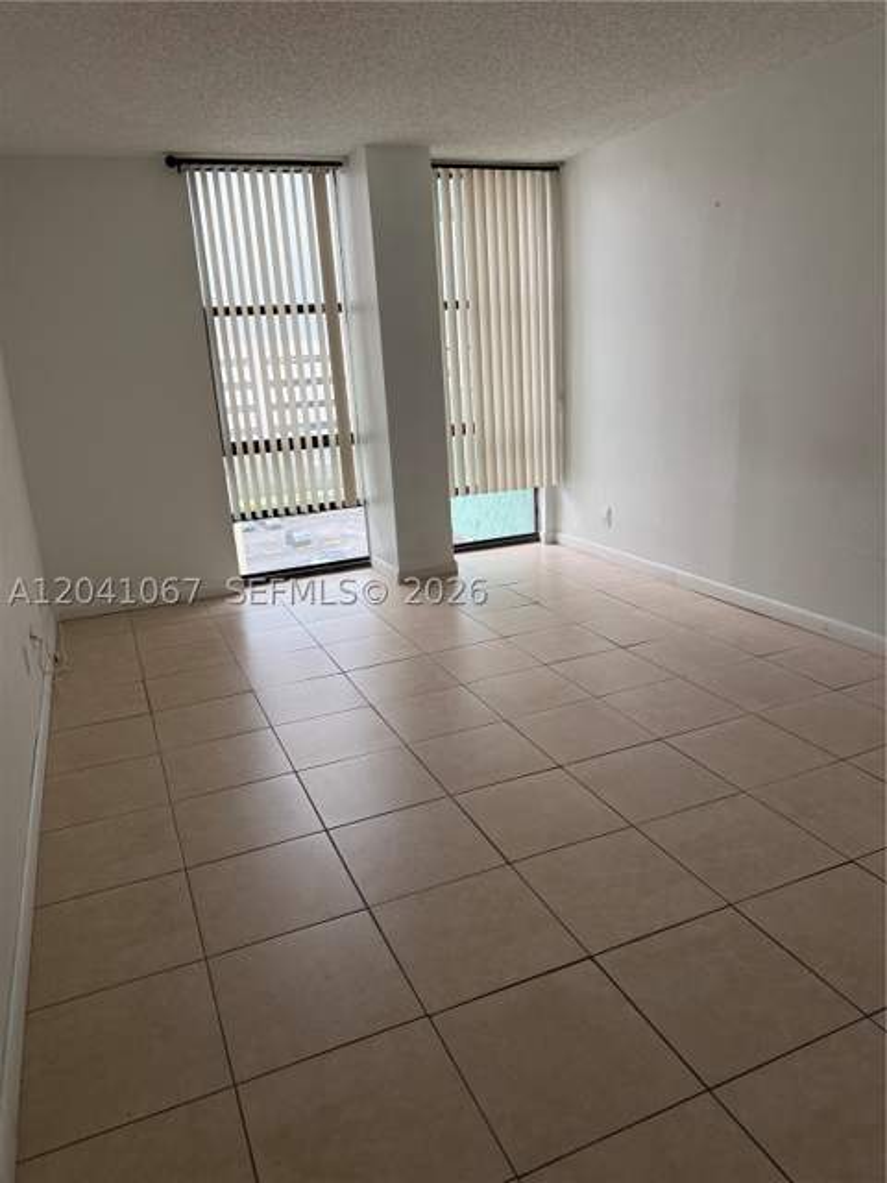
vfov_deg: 71.6
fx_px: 820
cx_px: 444
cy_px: 592
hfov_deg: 56.8
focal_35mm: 24
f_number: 1.78
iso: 200
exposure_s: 1/83
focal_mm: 6.76
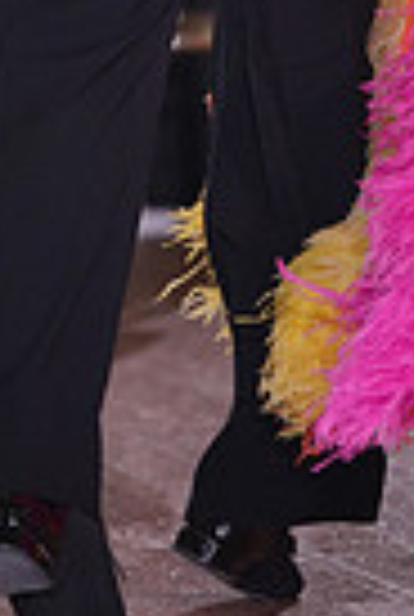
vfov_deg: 3.4
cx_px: 272
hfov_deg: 2.3
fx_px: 10229
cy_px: -418
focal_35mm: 596
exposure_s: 1/400
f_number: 2.8
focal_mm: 141
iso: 640
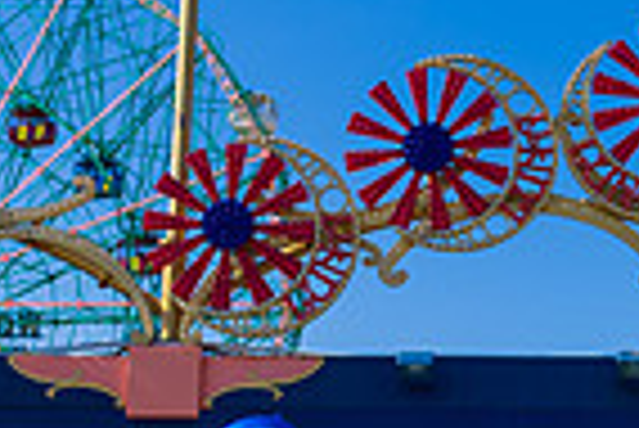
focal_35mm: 106
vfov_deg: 12.9
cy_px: 228
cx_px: 562
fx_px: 1883
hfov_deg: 19.0
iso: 200
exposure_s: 1/1600
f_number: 5
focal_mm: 26
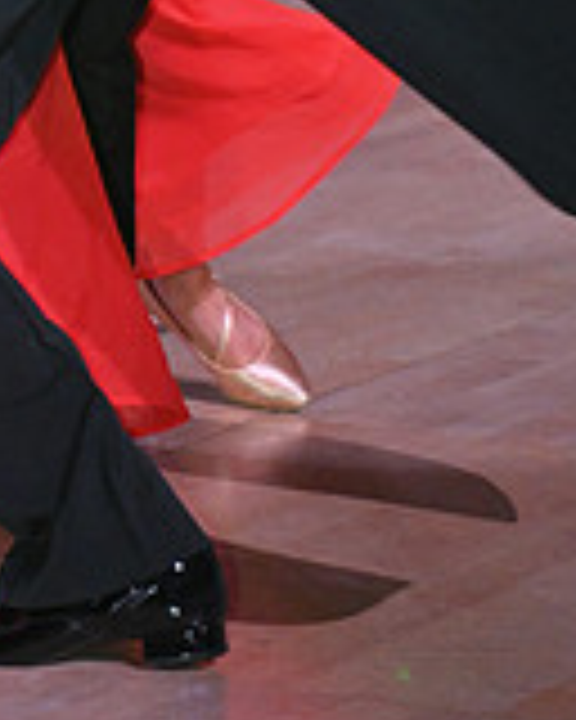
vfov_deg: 7.9
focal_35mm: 238
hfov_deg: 6.4
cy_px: -468
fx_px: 5072
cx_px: -268
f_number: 5
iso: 3200
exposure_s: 1/400
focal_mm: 70
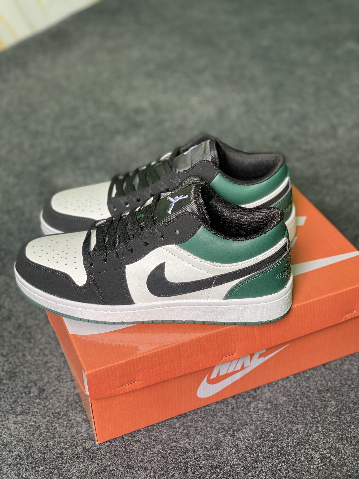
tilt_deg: -35.7
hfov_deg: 28.0
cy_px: 240
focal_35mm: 52
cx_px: 180
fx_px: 719
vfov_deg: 36.8
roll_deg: +2.1
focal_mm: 6
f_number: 2
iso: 100
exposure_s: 1/122
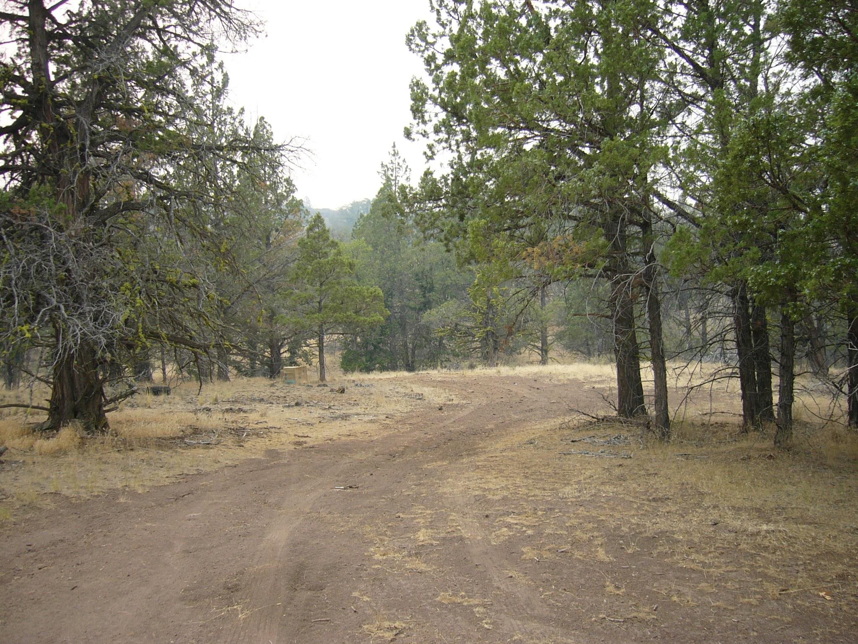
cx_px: 429
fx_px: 868
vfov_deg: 40.7
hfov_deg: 52.6
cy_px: 322
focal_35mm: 35
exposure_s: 1/125
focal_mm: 5.8
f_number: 2.8
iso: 100
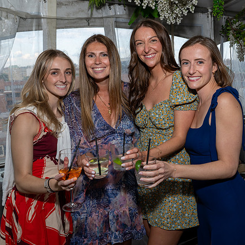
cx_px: 156
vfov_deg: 42.7
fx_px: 312
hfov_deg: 42.5
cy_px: 106
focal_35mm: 39
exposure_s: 1/250
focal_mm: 25
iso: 320
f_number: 8
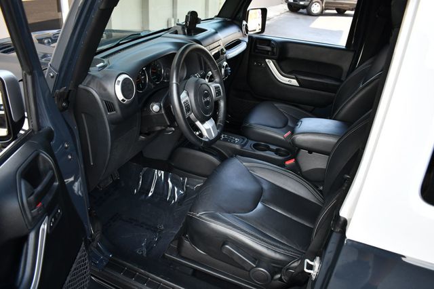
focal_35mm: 27
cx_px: 217
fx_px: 325
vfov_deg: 47.9
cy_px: 144
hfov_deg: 67.4
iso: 400
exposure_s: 1/250
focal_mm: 18
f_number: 4
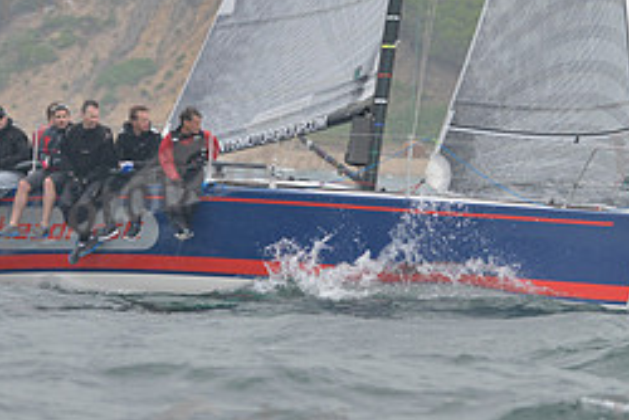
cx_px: 481
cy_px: 285
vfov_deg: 2.2
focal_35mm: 627
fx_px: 10961
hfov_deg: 3.3
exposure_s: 1/800
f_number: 6.3
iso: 400
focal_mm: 270
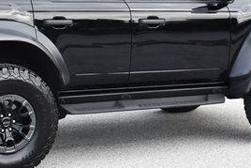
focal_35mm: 124
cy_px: 8
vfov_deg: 11.0
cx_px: 76
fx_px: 865
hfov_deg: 16.5
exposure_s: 1/250
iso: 250
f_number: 5.6
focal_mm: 26
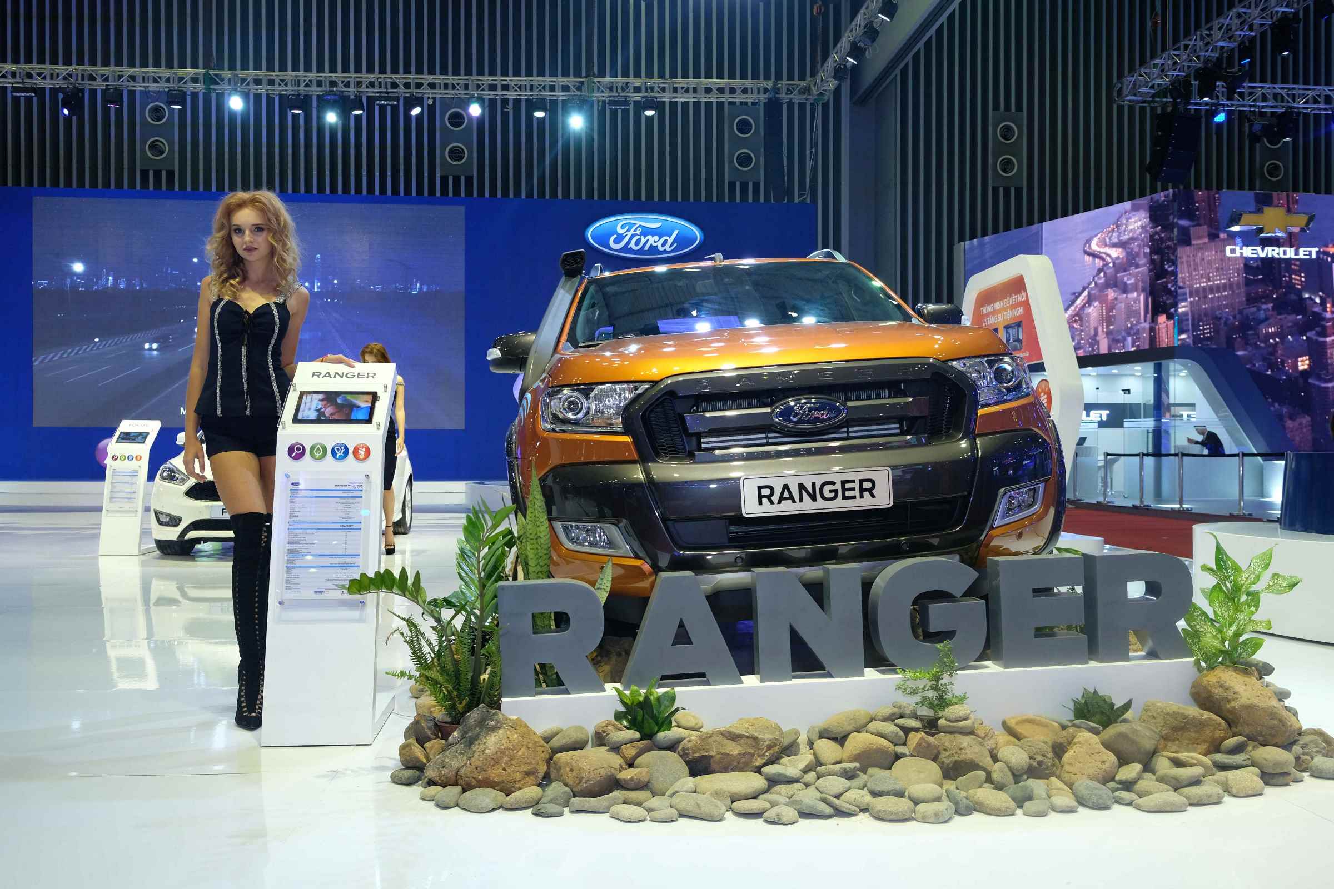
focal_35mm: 31
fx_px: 1149
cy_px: 444
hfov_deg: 60.3
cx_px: 667
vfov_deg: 42.3
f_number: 4
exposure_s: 1/125
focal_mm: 20.5
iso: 1000
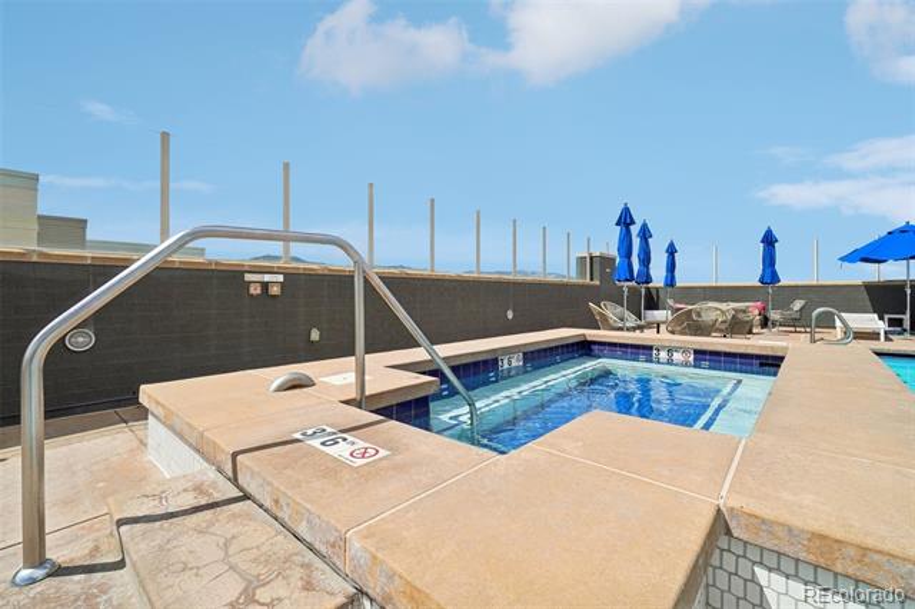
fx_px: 381
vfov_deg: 77.3
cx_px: 458
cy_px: 304
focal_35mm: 15
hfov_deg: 100.4
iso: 400
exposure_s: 1/2500
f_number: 9
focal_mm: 10
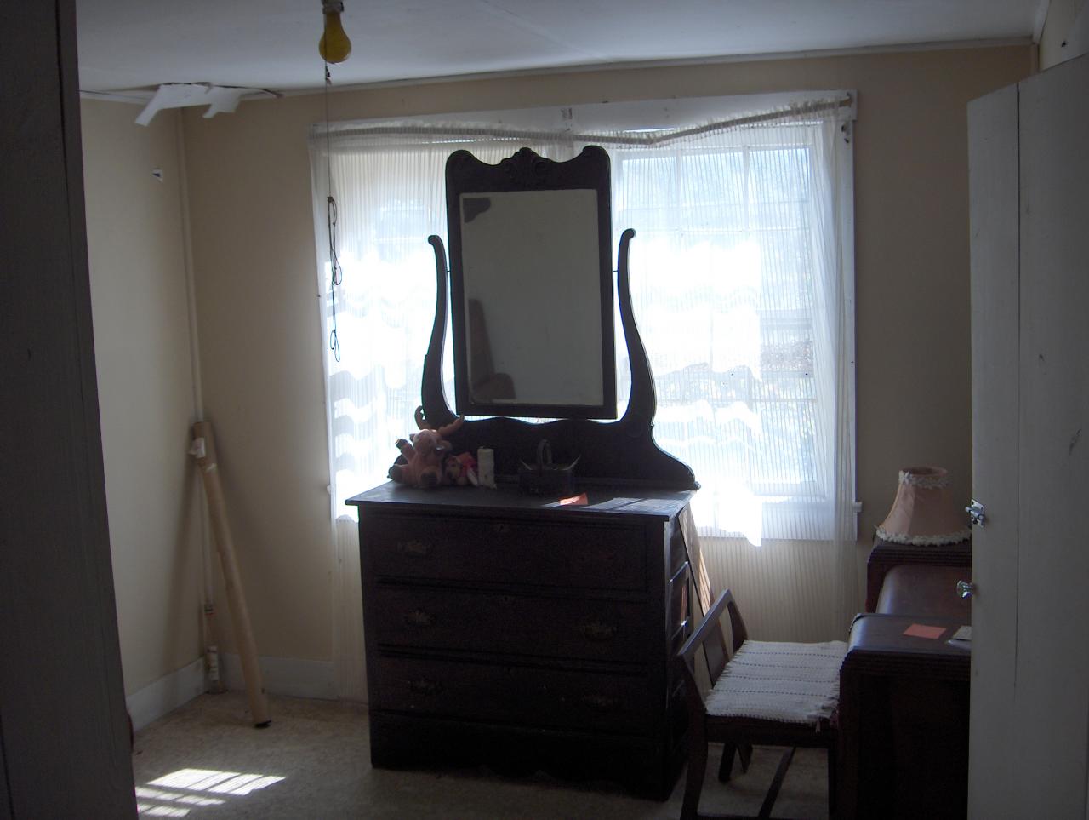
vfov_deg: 36.9
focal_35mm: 39
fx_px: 1228
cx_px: 544
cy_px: 410
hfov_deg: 47.8
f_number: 2.8
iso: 200
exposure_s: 1/116
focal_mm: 8
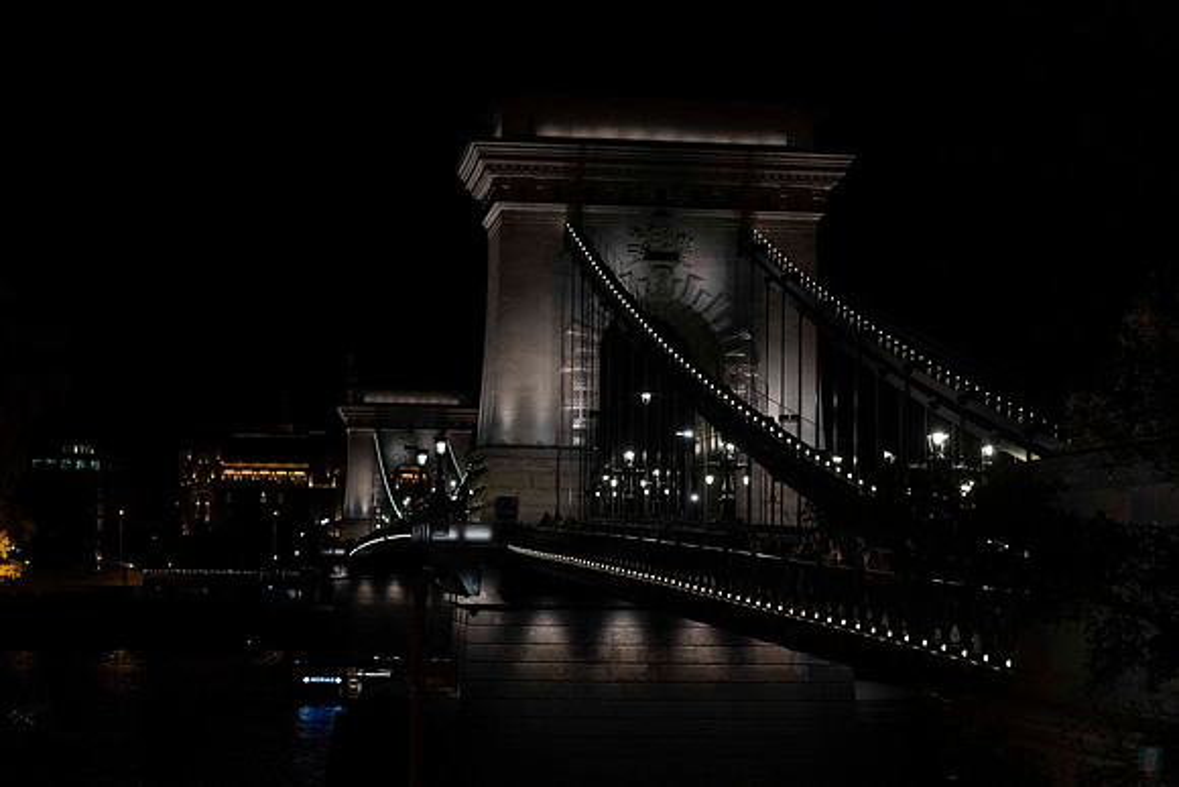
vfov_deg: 18.5
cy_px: 394
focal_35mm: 74
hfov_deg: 27.4
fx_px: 2417
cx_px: 590
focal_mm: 70
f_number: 3.5
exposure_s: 1/160
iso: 1400
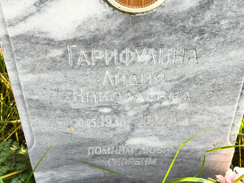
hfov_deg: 38.2
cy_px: 92
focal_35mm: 50
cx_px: 122
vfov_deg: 29.1
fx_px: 353
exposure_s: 1/155
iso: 50
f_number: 1.7
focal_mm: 4.71
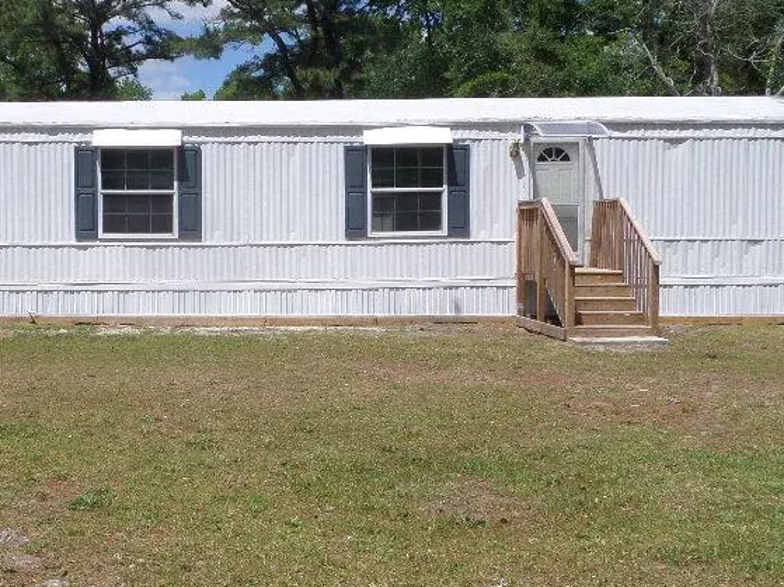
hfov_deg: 42.3
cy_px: 287
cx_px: 257
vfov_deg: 32.9
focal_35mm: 44
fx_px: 996
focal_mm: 4
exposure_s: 1/1000
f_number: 4.6
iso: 100
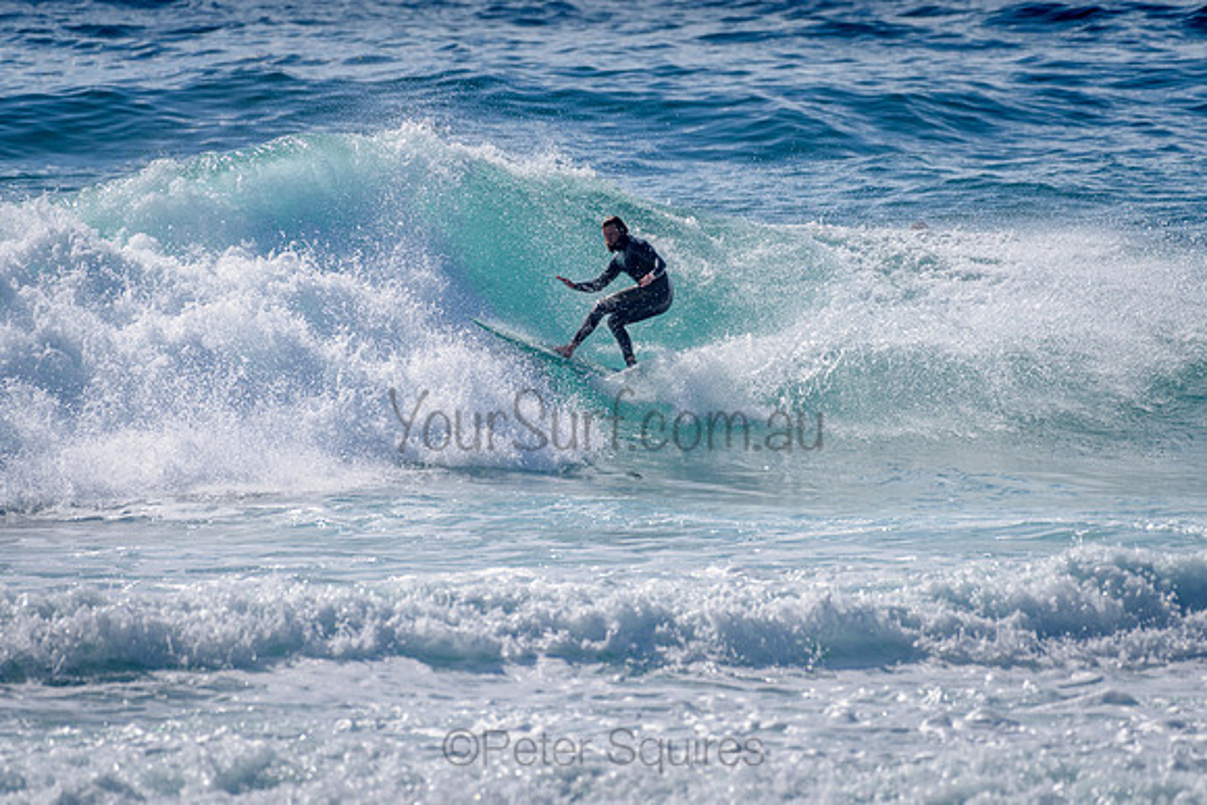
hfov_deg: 3.4
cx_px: 638
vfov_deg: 2.2
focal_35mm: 613
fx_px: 20562
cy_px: 314
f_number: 5.6
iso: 100
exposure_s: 1/2000
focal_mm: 500
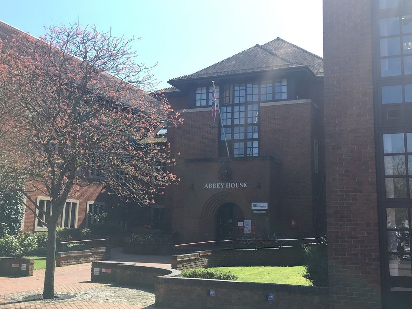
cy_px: 154
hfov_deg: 61.6
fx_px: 345
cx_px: 206
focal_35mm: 29
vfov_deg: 48.2
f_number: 2.2
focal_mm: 4.15
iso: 25
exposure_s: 1/625
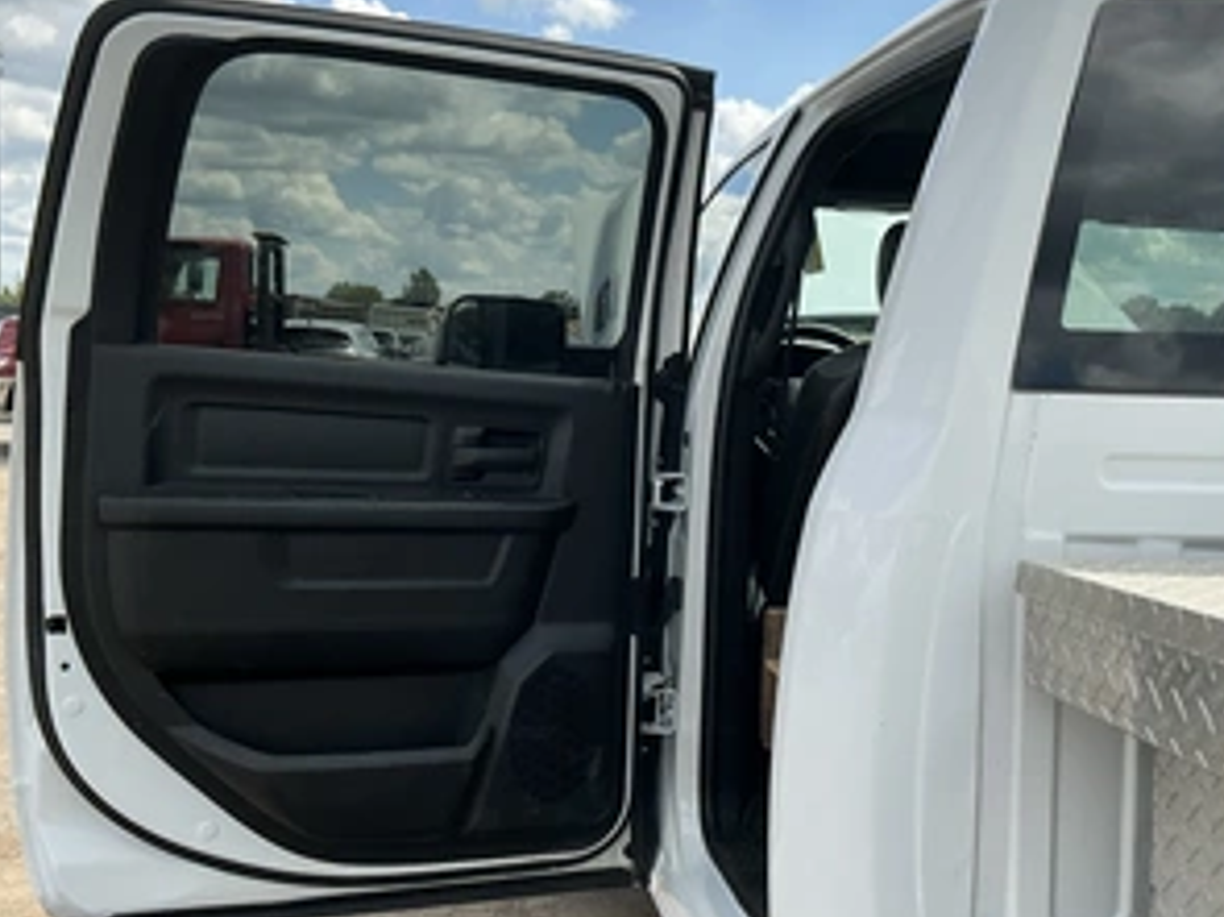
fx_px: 1343
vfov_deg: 37.7
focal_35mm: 38
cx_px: 755
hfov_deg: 48.6
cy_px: 436
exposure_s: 1/1279
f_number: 1.8
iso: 25
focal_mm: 3
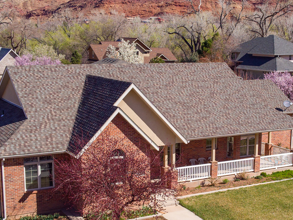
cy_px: 155
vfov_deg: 29.4
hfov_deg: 38.0
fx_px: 415
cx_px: 217
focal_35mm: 49
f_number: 2.8
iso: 139
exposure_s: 1/3800
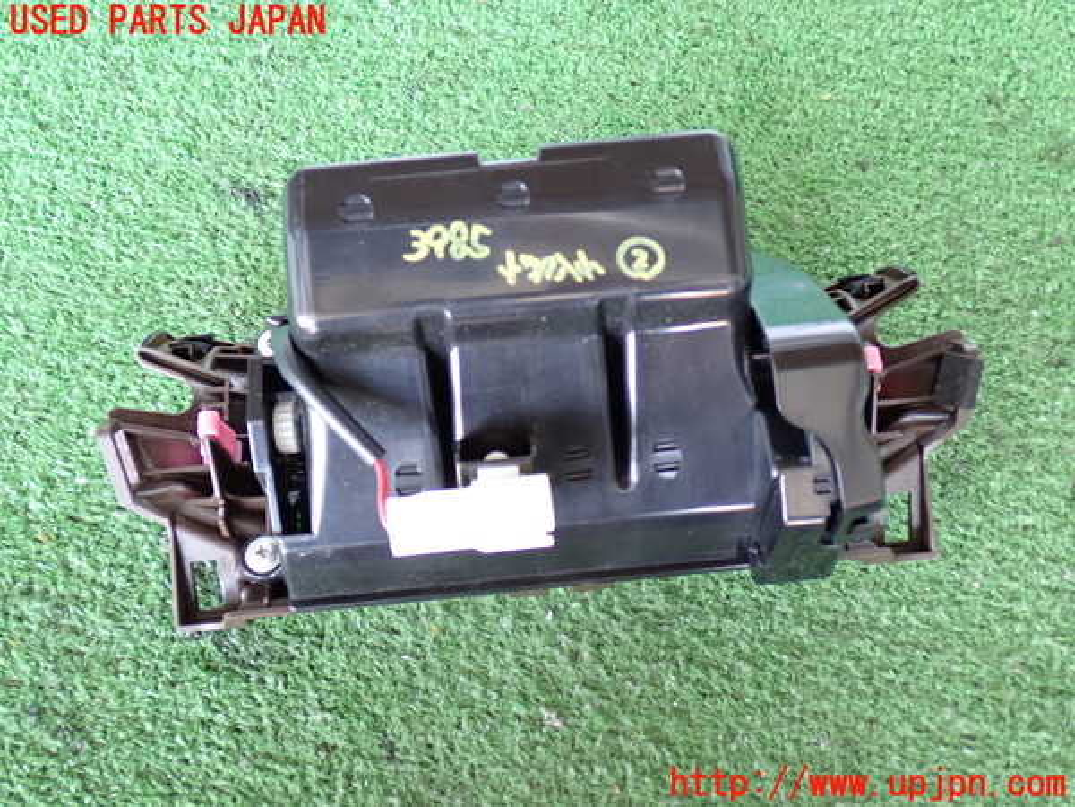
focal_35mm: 38
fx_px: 1180
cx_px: 538
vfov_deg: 37.7
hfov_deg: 49.0
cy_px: 404
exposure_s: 1/40
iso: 500
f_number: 2.7
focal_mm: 6.83
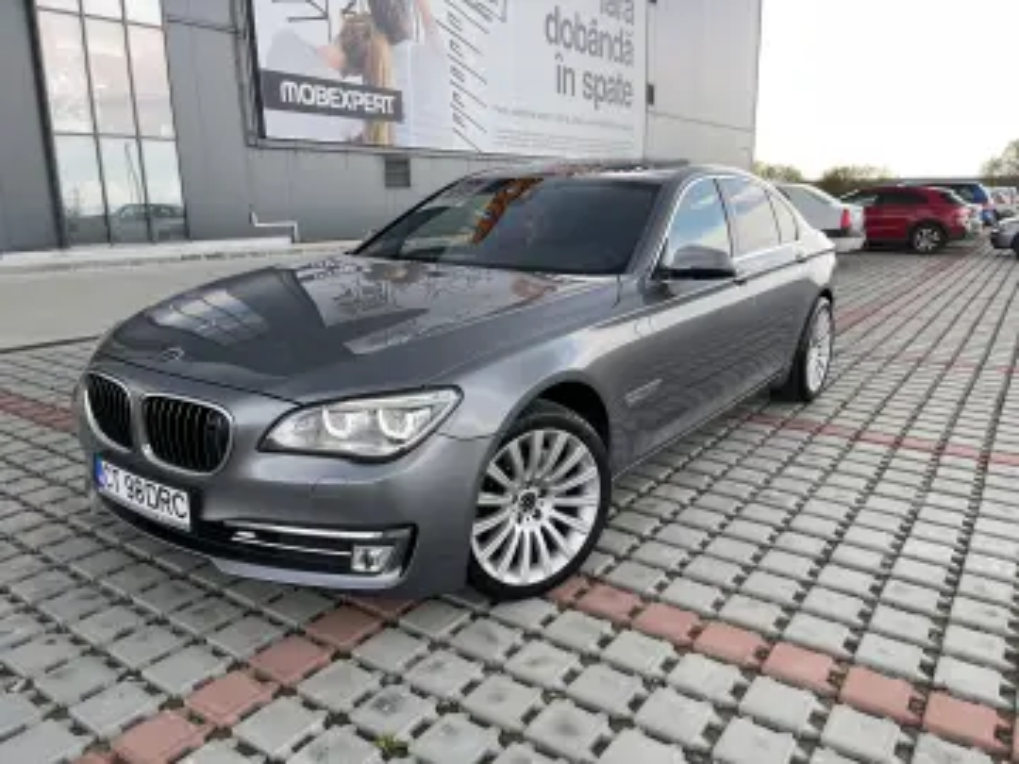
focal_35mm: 26
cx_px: 510
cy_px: 382
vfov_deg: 53.1
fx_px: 765
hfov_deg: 67.3
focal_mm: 5.1
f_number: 1.6
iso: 32
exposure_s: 1/227
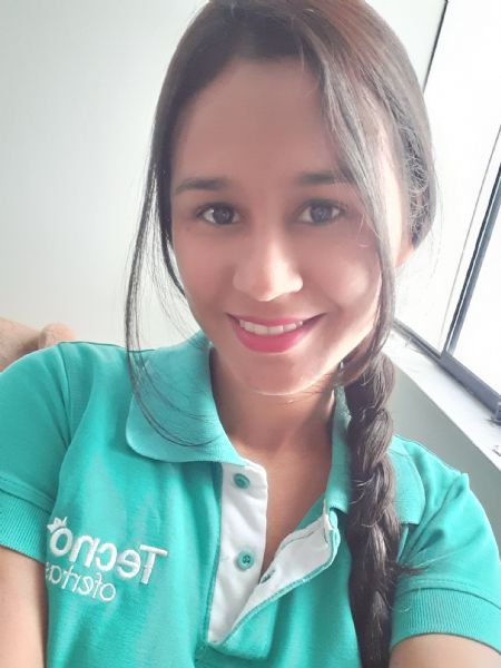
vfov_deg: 58.4
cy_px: 334
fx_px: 598
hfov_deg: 45.4
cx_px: 250
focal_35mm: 31
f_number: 2
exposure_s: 1/24
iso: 320
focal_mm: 2.61
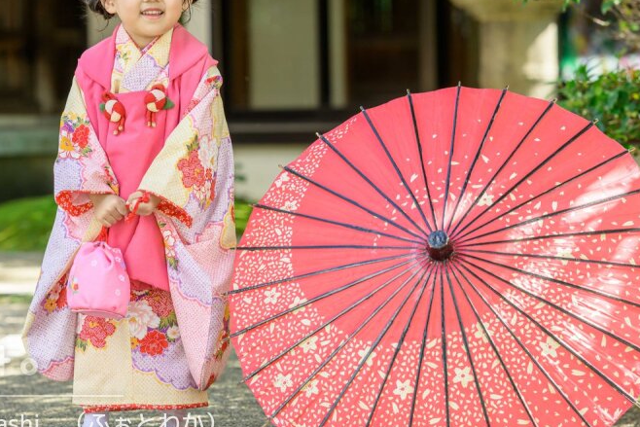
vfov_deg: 10.2
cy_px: 144
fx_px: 2383
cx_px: 262
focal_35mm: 134
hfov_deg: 15.3
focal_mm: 85
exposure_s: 1/250
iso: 100
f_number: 3.5
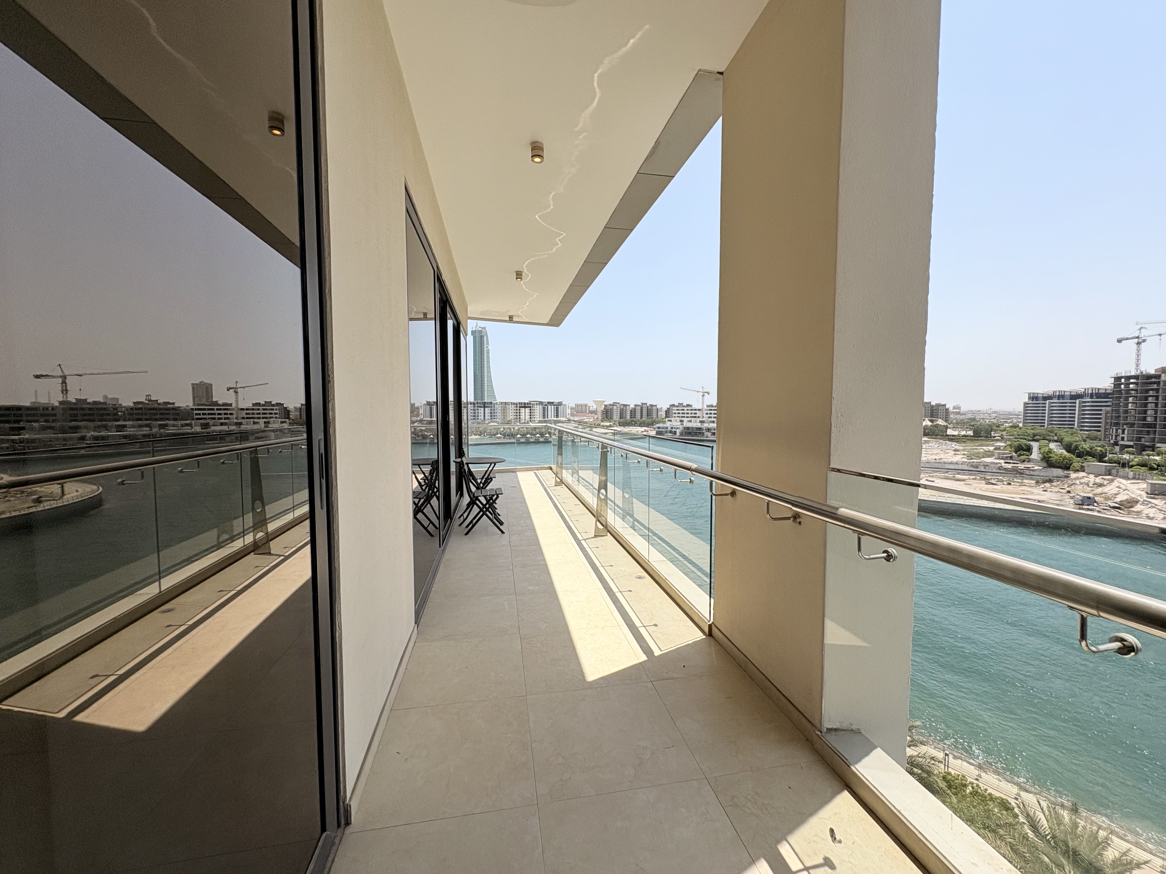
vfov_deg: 85.7
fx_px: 472
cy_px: 437
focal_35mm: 14
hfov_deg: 102.1
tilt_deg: -2.7
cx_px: 583
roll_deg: -0.1
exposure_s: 1/2770
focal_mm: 2.22
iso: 50
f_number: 2.2
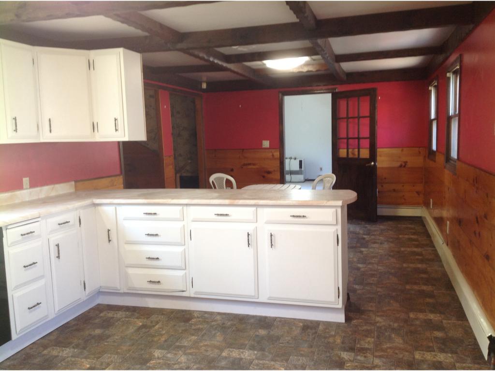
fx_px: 500
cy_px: 186
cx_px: 248
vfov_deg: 40.7
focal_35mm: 35
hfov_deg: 52.6
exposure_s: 1/15
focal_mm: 4.28
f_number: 2.4
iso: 64
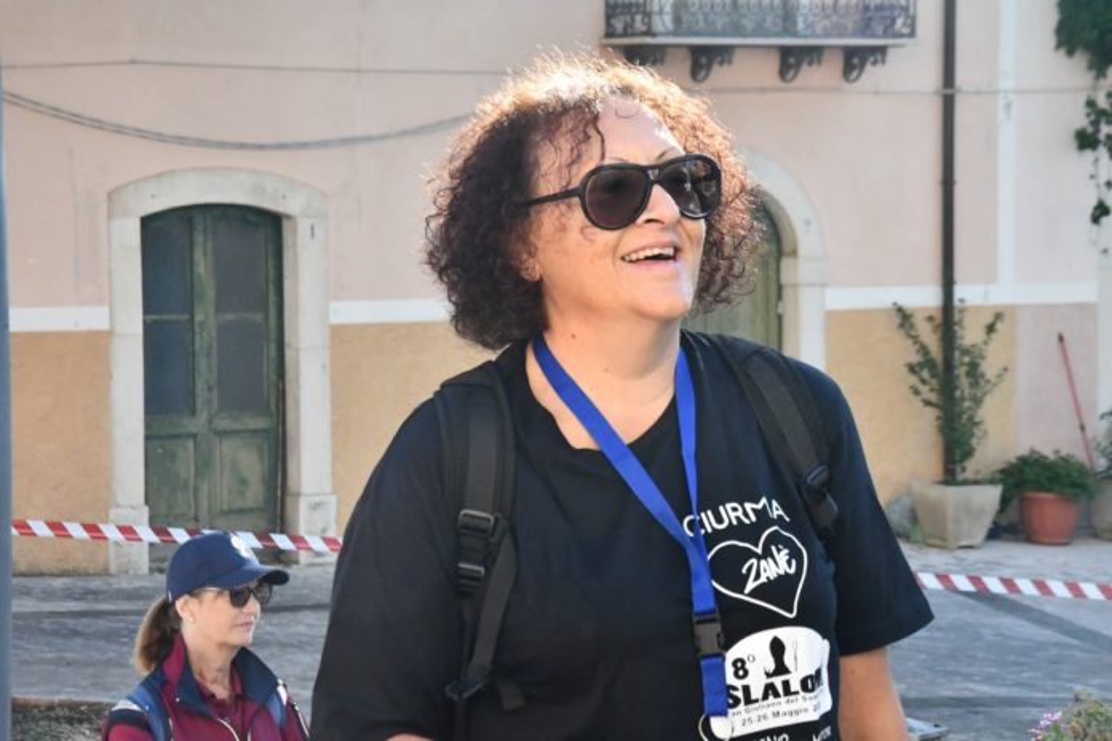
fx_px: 3706
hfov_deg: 17.1
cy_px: 370
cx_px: 556
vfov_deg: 11.4
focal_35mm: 120
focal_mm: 80
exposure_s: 1/1000
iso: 10000
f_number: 16
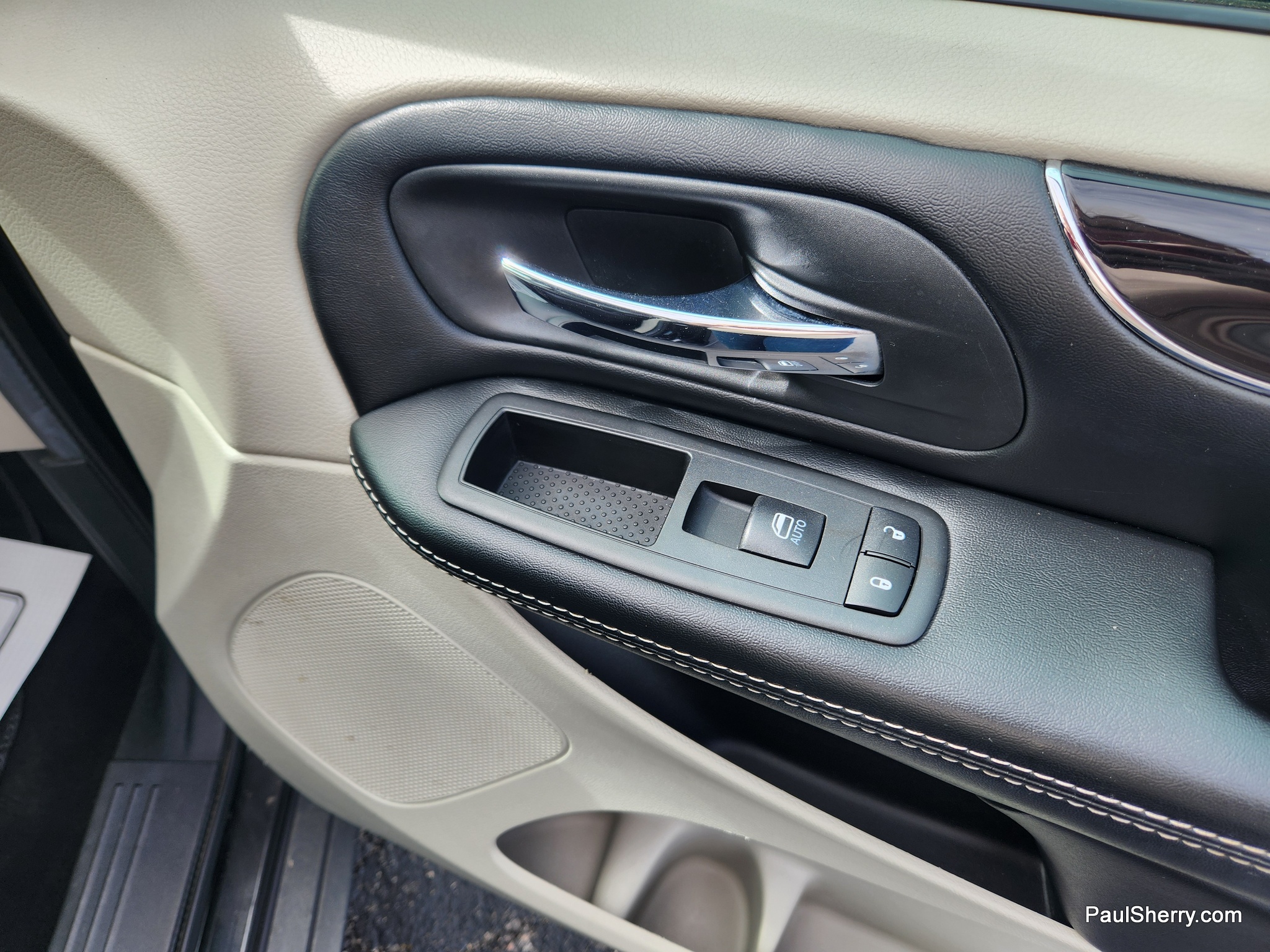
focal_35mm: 23
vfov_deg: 58.9
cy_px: 476
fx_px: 844
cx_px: 635
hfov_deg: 73.9
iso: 20
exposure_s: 1/225
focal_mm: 5.4
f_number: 1.8
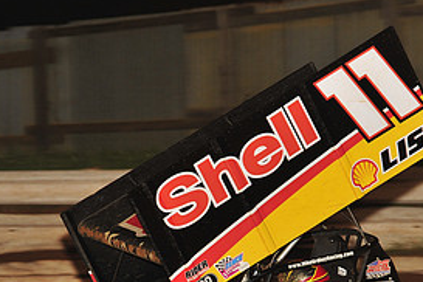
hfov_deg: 6.3
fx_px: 3865
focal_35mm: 329
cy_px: 276
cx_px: 218
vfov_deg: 4.2
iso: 800
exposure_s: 1/320
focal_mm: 155
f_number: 6.3
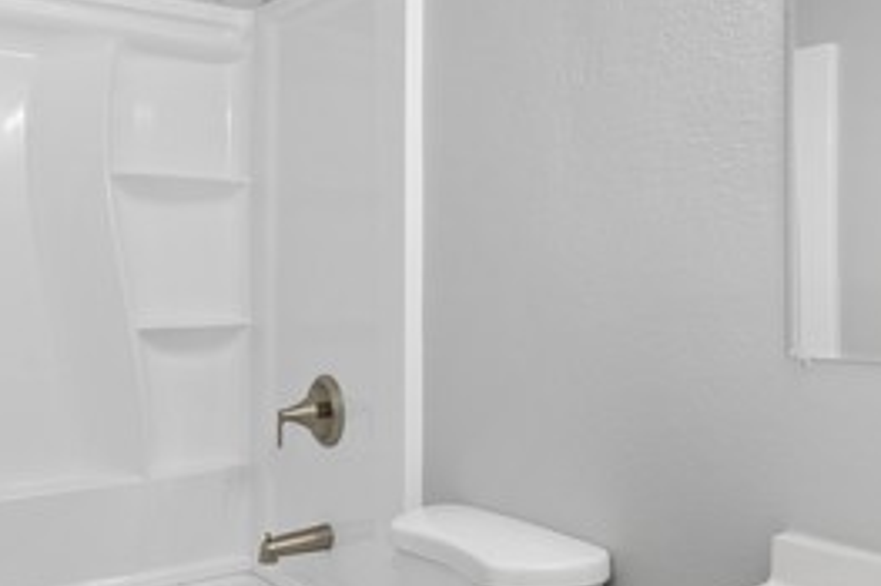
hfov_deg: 49.4
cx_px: 499
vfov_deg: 34.1
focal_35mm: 39
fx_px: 954
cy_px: 270
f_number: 8
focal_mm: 16
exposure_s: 1/6
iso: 400
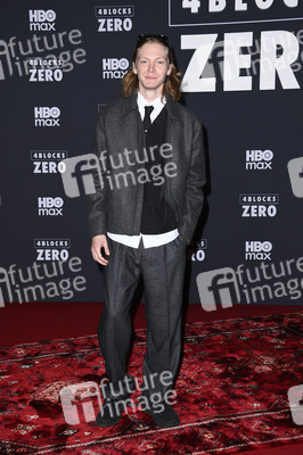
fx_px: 708
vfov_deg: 35.7
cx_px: 152
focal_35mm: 56
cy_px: 228
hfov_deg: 24.2
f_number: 5.6
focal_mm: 56
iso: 500
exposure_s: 1/250
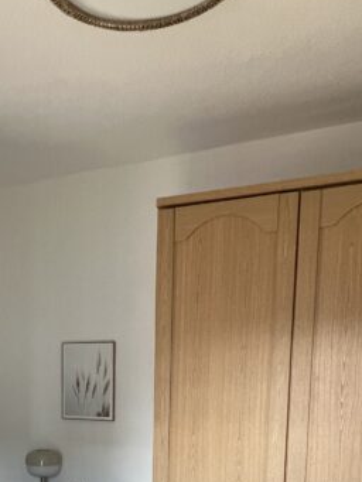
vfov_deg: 42.8
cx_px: 57
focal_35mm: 39
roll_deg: +0.6
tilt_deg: -7.8
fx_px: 543
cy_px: 455
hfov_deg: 35.3
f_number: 1.8
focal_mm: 1.57
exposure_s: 1/99
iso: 125
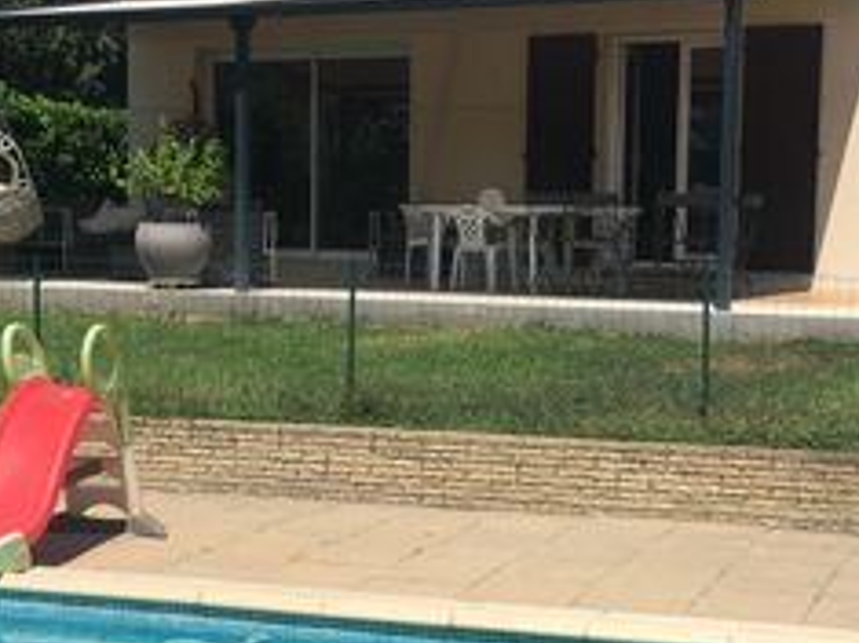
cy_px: 420
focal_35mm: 74
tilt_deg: -5.8
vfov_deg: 19.8
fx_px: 1835
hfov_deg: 26.3
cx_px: 442
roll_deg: -0.5
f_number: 2.2
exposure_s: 1/2262
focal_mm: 4.15
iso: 25
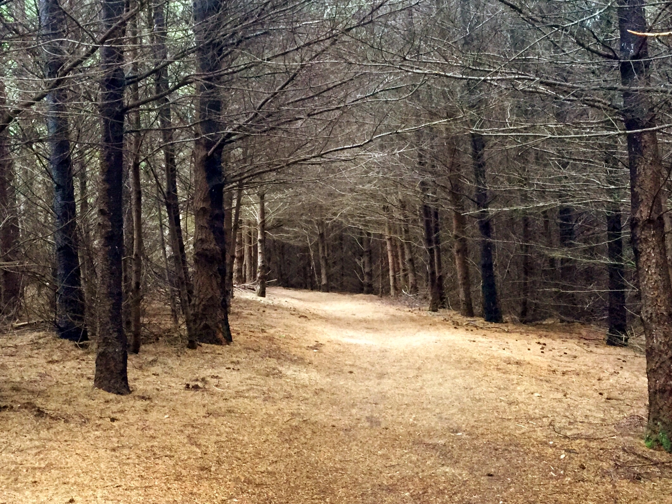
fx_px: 563
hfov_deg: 61.7
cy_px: 252
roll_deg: +4.1
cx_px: 336
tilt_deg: +1.9
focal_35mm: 29
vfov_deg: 48.2
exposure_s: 1/30
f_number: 2.2
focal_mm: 4.15
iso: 250
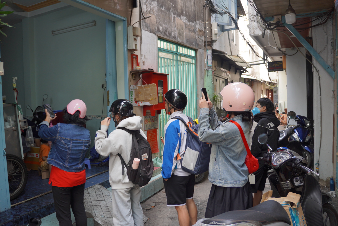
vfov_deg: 45.7
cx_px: 169
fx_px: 268
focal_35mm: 28
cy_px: 113
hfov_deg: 64.5
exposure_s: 1/200
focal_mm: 19
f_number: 2.8
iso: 125
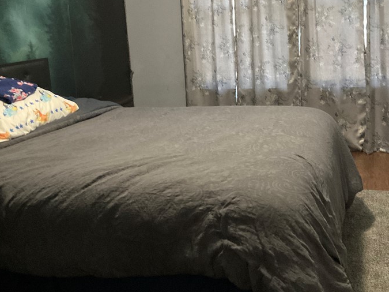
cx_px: 205
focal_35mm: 44
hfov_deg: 42.9
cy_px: 89
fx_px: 494
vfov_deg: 32.5
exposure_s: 1/30
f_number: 1.8
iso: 400
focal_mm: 3
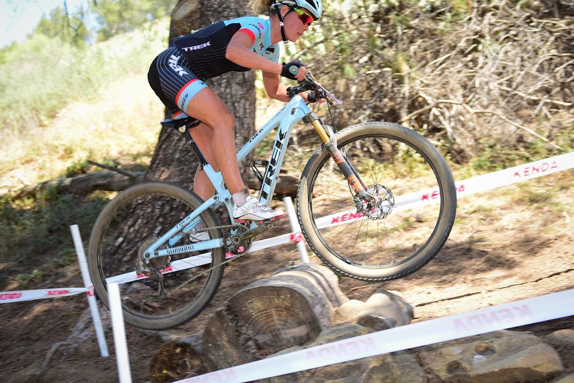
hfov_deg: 39.6
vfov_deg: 27.0
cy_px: 184
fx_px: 798
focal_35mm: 50
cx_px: 291
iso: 125
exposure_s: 1/250
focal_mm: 44
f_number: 2.8
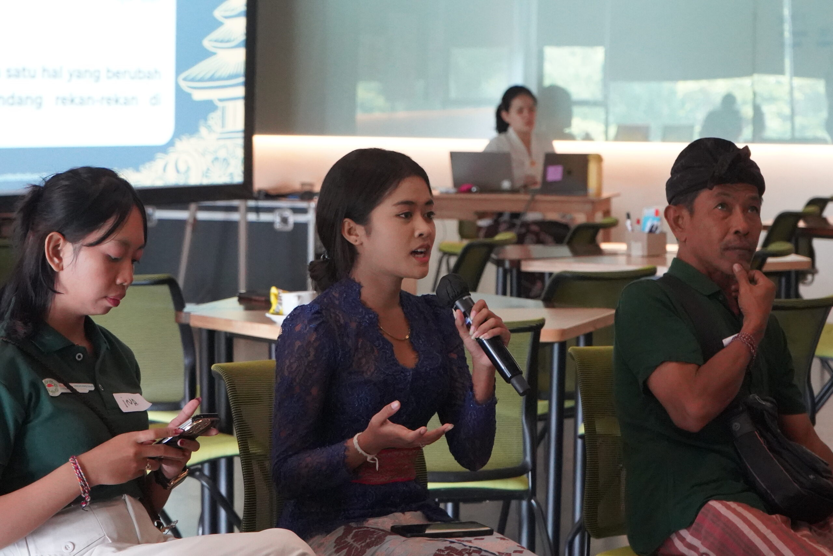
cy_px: 278
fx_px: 2430
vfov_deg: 13.0
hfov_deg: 19.5
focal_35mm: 105
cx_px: 416
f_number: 5.6
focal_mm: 70
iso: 12800
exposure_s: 1/160
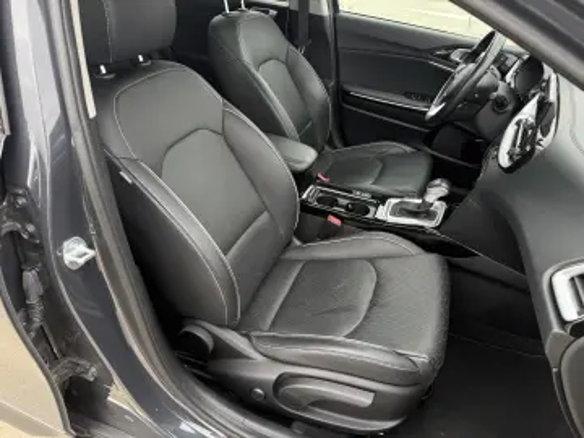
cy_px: 219
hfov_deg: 71.6
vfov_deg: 56.8
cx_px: 292
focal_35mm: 24
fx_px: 405
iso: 100
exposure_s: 1/255
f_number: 1.78
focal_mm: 6.76
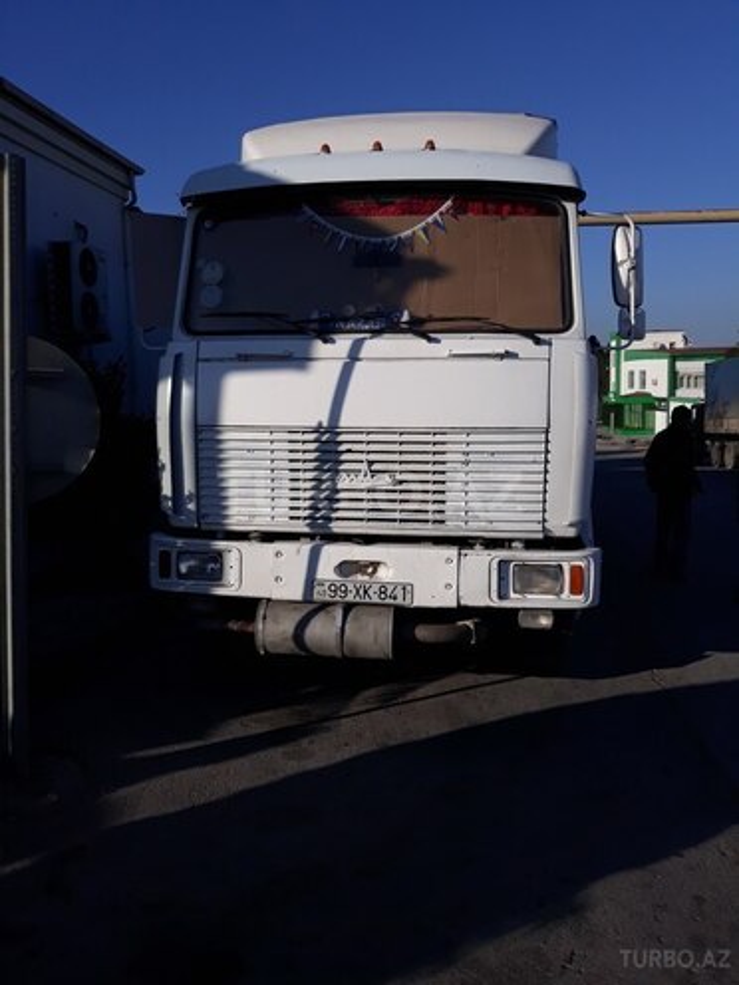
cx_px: 370
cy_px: 492
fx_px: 769
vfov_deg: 65.3
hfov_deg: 51.4
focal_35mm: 27
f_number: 1.7
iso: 40
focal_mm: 3.71
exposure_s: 1/3802
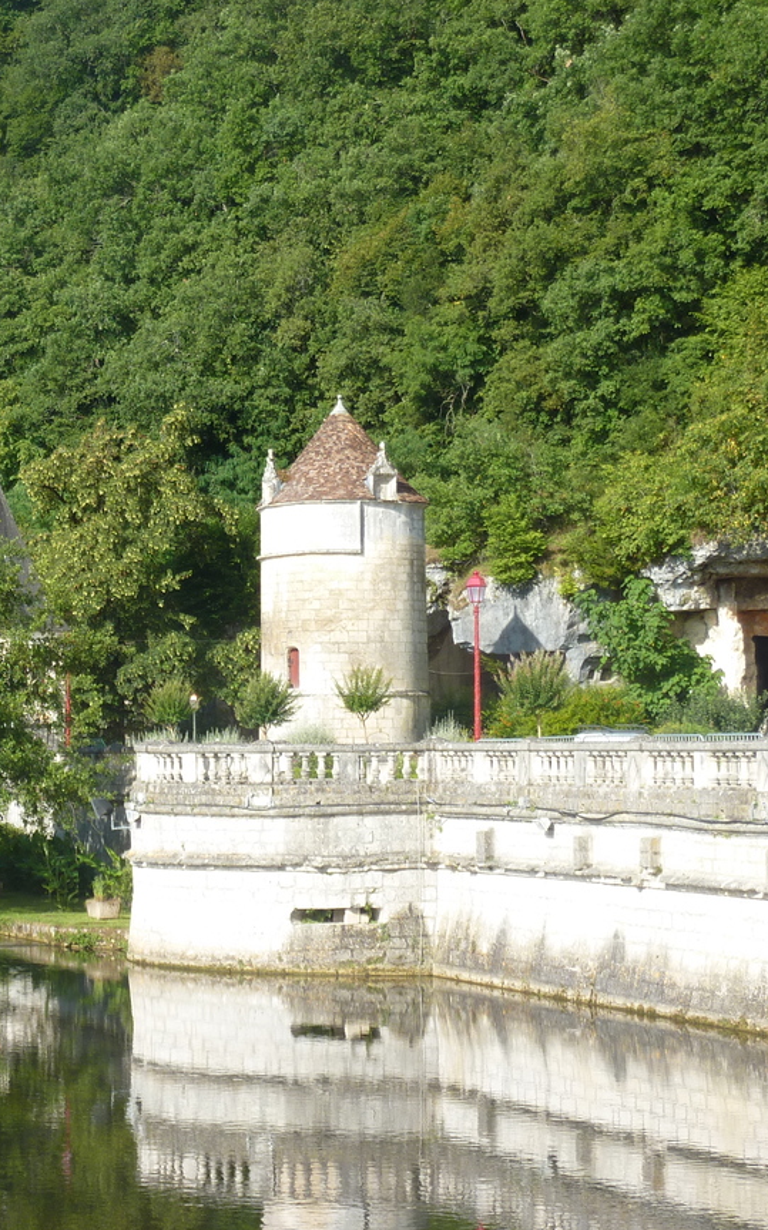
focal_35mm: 87
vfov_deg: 23.8
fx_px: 2915
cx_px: -24
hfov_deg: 14.7
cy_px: 610
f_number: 3.9
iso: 80
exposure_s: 1/320
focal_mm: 9.7
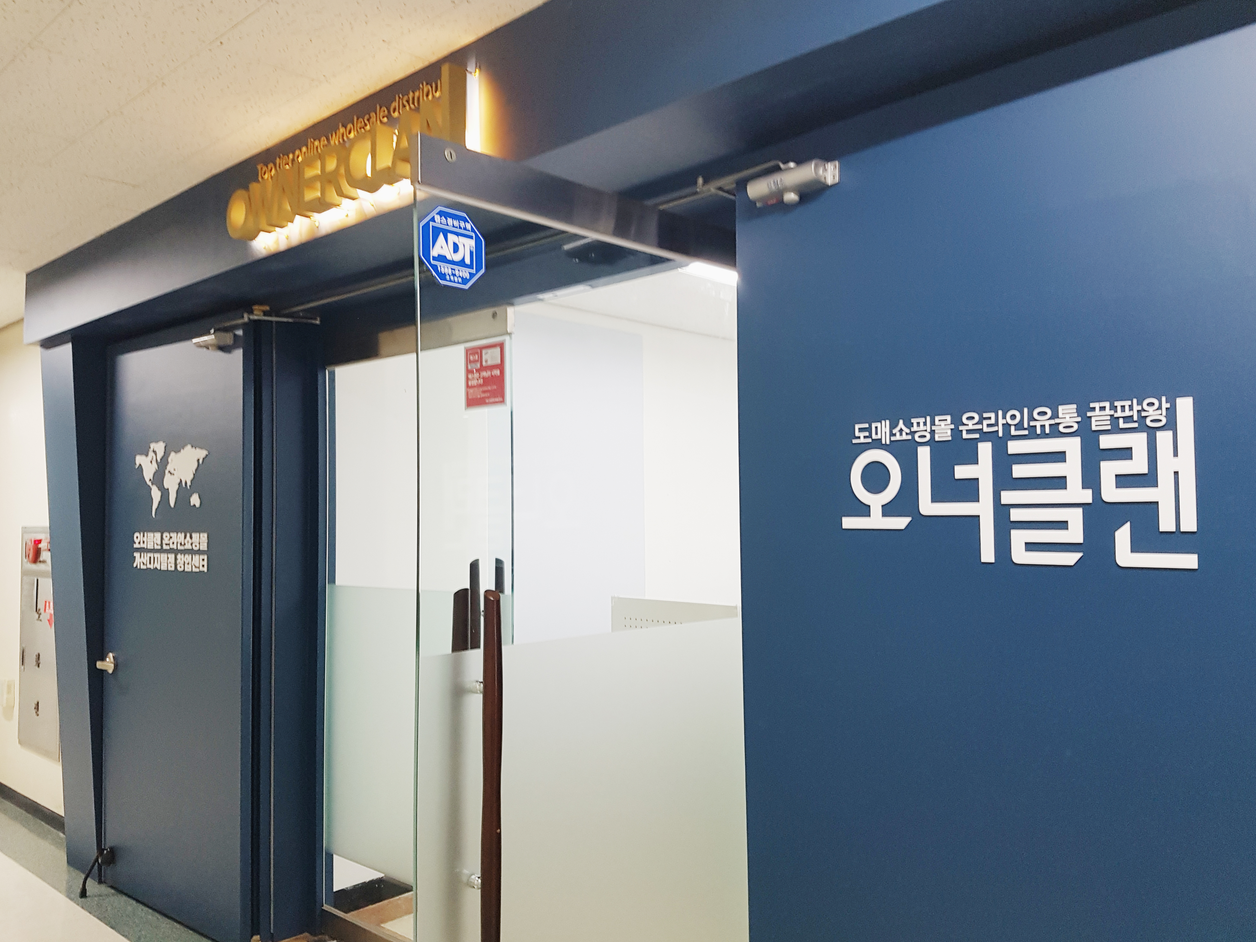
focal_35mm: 26
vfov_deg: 53.1
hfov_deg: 67.3
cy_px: 471
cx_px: 628
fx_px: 943
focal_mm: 4.2
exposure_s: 1/30
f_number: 1.7
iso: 125
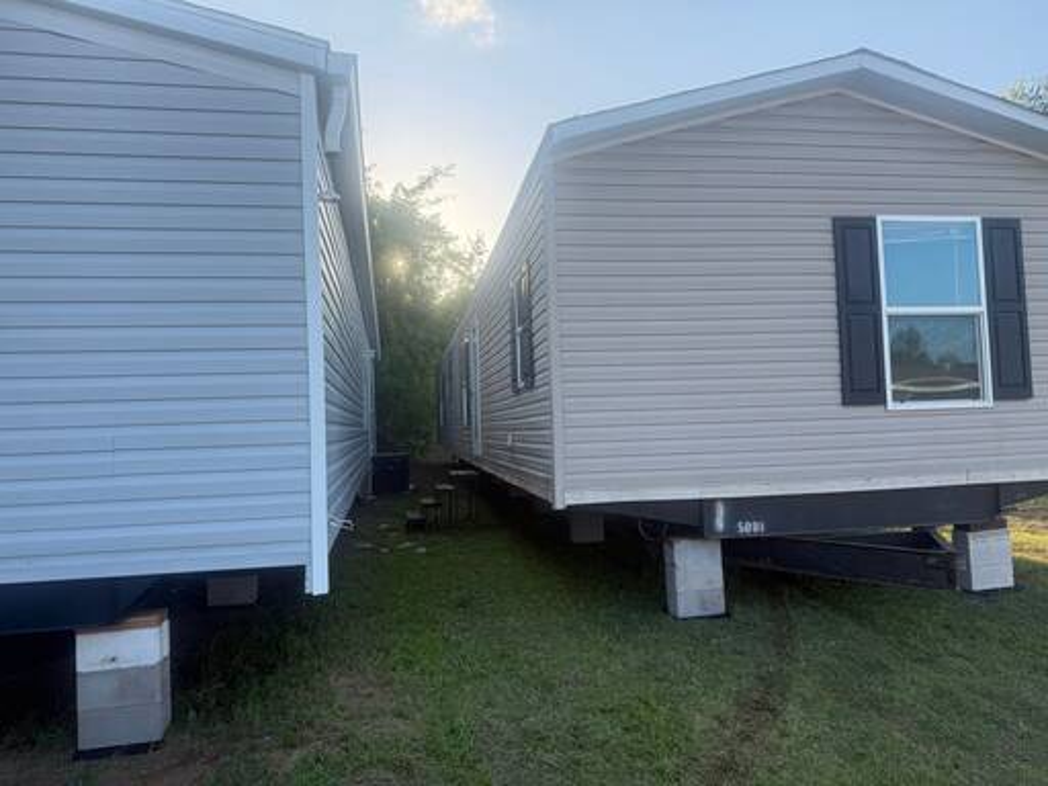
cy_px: 393
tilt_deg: +3.4
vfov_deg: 56.8
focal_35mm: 24
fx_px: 727
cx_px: 524
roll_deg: +2.1
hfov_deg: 71.6
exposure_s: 1/1271
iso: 100
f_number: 1.78
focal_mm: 6.76
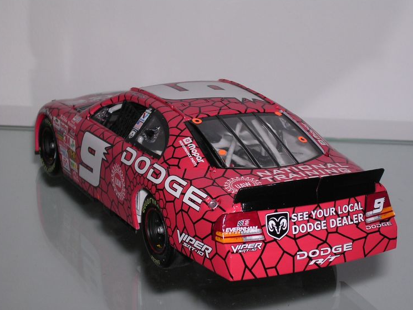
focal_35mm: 87
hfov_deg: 22.5
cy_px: 159
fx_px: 1038
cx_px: 215
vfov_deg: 17.0
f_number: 4
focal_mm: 12.3
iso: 100
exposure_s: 1/60.1
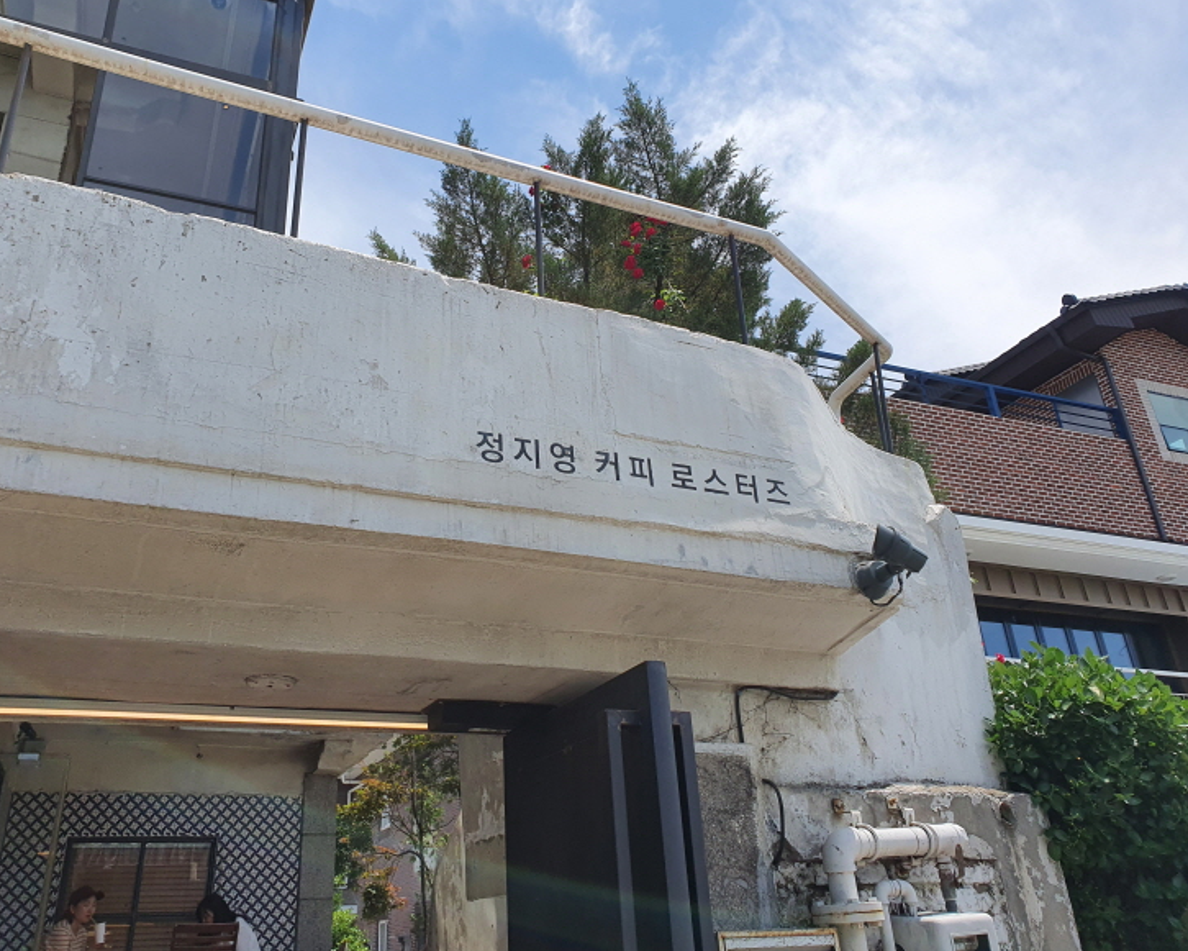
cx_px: 536
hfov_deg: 62.1
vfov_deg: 51.5
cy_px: 461
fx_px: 984
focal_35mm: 28
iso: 50
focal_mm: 4.32
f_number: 2.4
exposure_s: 1/1968
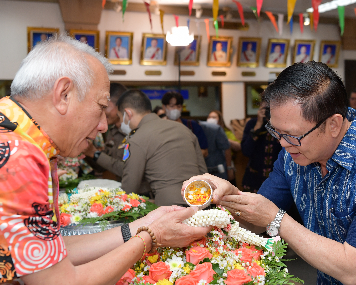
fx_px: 558
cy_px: 159
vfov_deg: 28.6
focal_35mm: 53
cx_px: 218
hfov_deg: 35.2
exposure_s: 1/200
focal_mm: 38
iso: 1000
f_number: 4
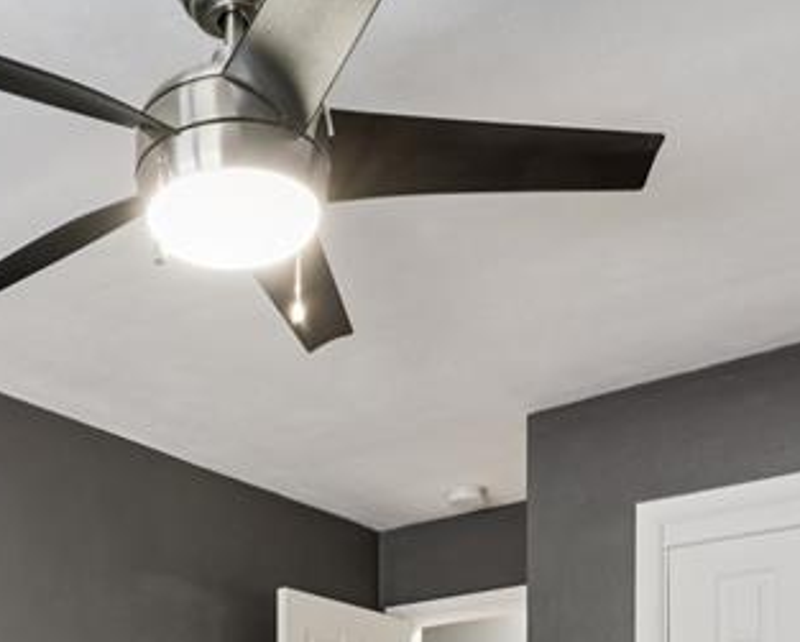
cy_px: 844
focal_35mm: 49
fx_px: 1156
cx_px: 171
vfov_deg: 26.2
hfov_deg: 37.0
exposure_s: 1.6
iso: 320
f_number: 13
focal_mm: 15.9
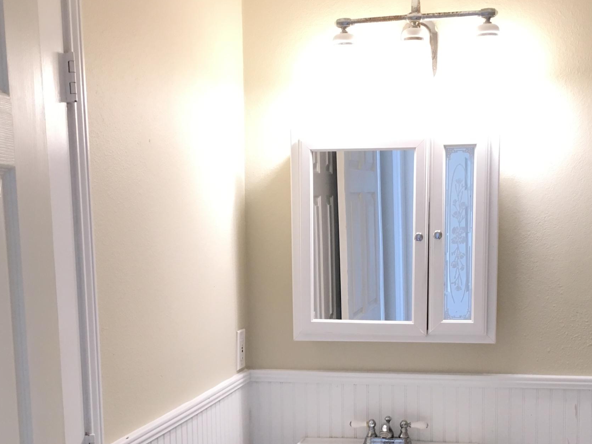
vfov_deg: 27.5
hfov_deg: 36.8
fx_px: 889
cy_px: 349
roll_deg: +1.2
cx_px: 316
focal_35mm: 52
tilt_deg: -7.3
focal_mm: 4.15
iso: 100
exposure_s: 1/30
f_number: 2.2
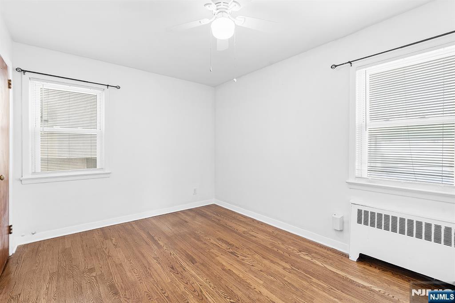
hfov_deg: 96.8
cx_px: 228
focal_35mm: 16
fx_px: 202
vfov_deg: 73.7
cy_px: 152
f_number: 8
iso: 100
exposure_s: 1/3
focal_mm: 16
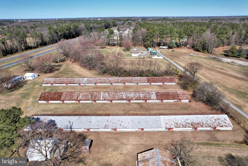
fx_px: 152
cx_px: 124
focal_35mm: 22
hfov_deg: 78.6
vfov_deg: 57.2
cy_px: 83
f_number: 2.8
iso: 100
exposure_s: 1/2000
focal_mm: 8.38
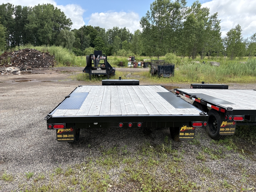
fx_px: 192
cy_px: 96
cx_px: 128
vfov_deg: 53.1
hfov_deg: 67.3
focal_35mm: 26
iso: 64
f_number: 1.6
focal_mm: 5.96
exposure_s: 1/1848
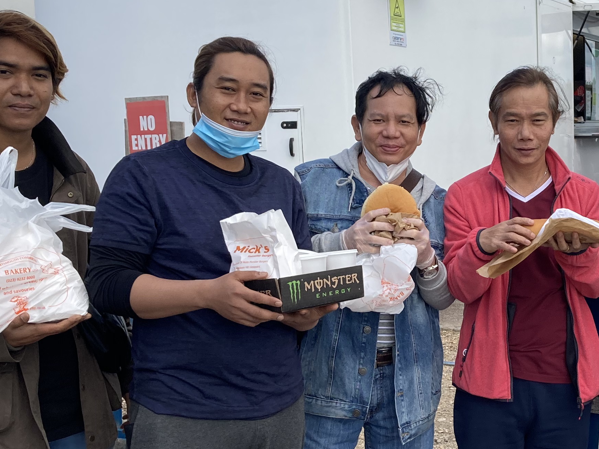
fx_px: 1125
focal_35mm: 65
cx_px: 501
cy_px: 286
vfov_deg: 22.5
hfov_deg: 29.0
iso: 20
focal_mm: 3.99
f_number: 1.8
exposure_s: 1/979
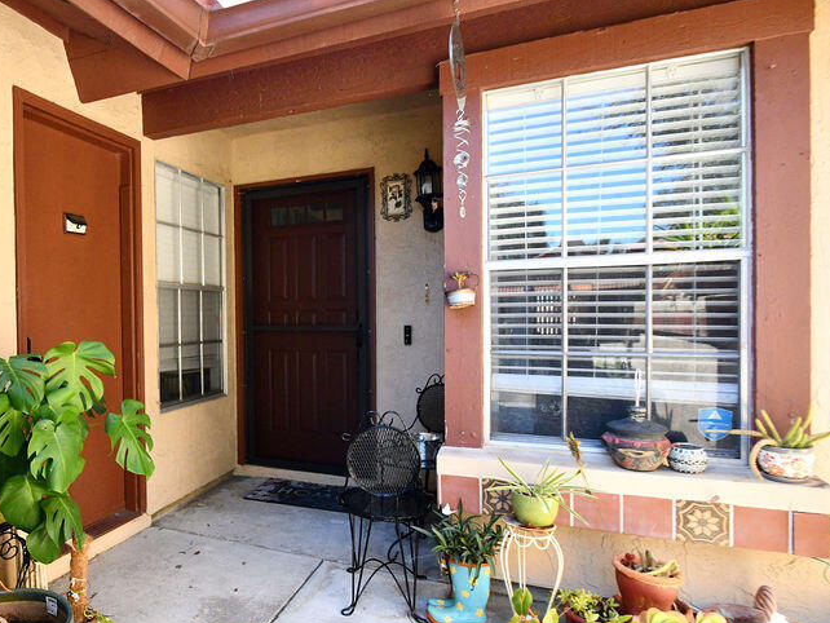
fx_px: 552
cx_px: 250
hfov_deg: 70.8
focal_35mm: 23
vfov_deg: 58.9
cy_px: 313
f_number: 9
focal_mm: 10
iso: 1250
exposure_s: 1/320
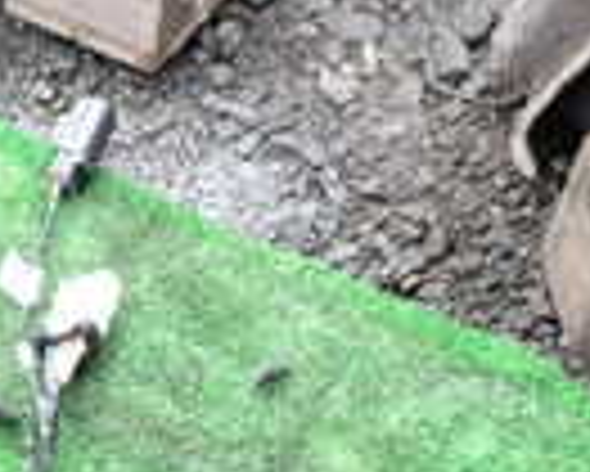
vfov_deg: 13.1
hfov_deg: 15.0
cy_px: 674
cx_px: -464
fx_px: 1957
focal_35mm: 112
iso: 100
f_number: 2.8
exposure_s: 1/60
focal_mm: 4.5
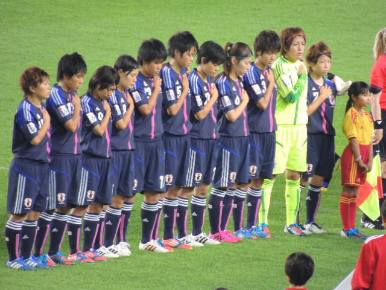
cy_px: 145
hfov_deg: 2.0
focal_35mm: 1000
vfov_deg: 1.5
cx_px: 193
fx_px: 11151
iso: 800
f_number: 5.9
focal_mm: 180
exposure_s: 1/50
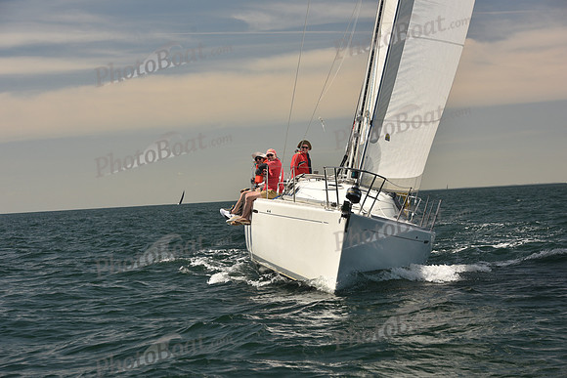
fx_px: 1497
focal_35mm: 95
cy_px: 189
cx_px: 284
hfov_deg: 21.5
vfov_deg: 14.4
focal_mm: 95
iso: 250
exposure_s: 1/640
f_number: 7.1
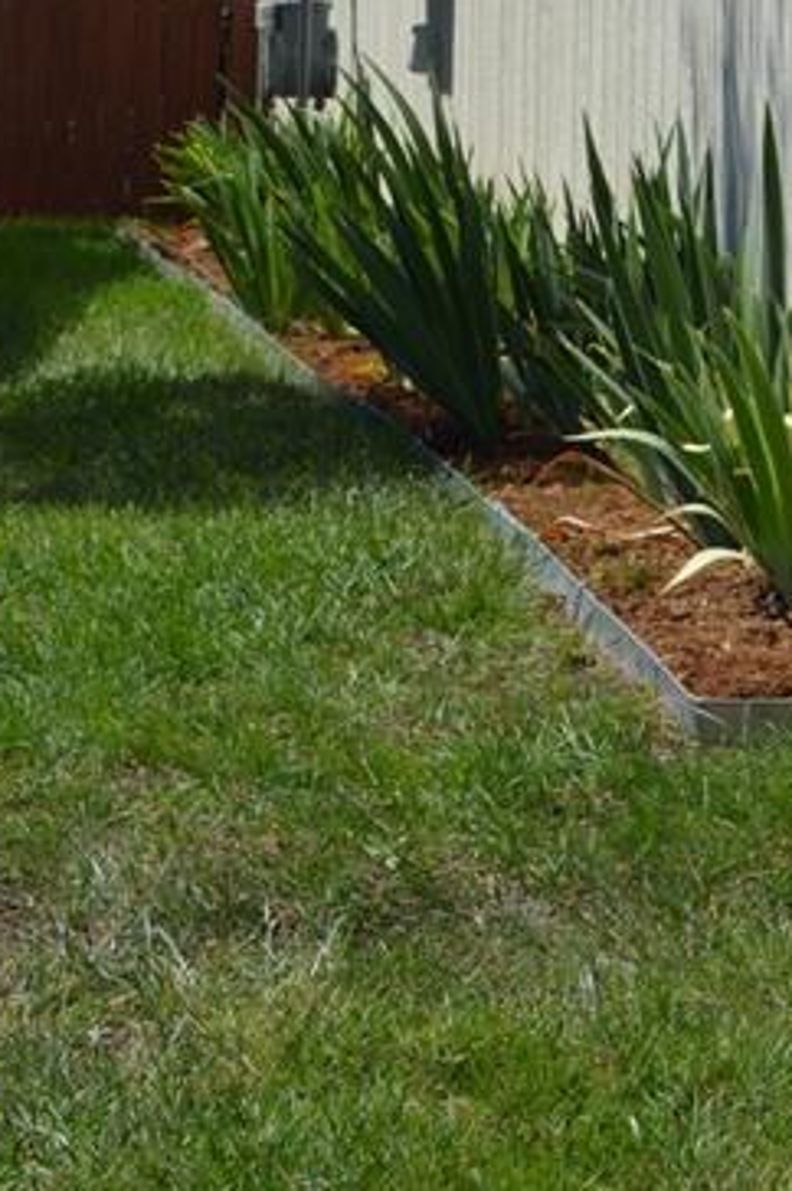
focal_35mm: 169
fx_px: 5587
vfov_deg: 11.7
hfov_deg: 8.1
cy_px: -520
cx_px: 862
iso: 100
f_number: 8
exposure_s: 1/250
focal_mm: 38
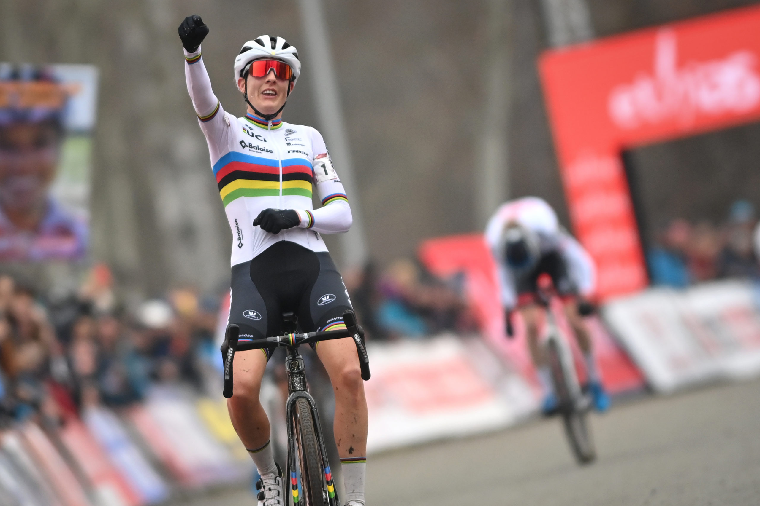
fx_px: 8867
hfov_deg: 4.9
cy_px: 253
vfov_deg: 3.3
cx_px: 380
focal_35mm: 420
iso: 2000
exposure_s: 1/1250
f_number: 4
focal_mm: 420
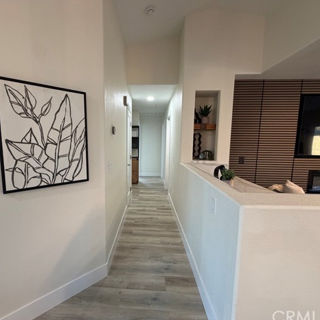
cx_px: 140
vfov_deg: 84.0
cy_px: 162
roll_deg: -0.9
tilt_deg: -7.0
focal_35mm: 17
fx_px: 178
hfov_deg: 83.6
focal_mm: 2.22
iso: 250
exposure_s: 1/60
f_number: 2.2
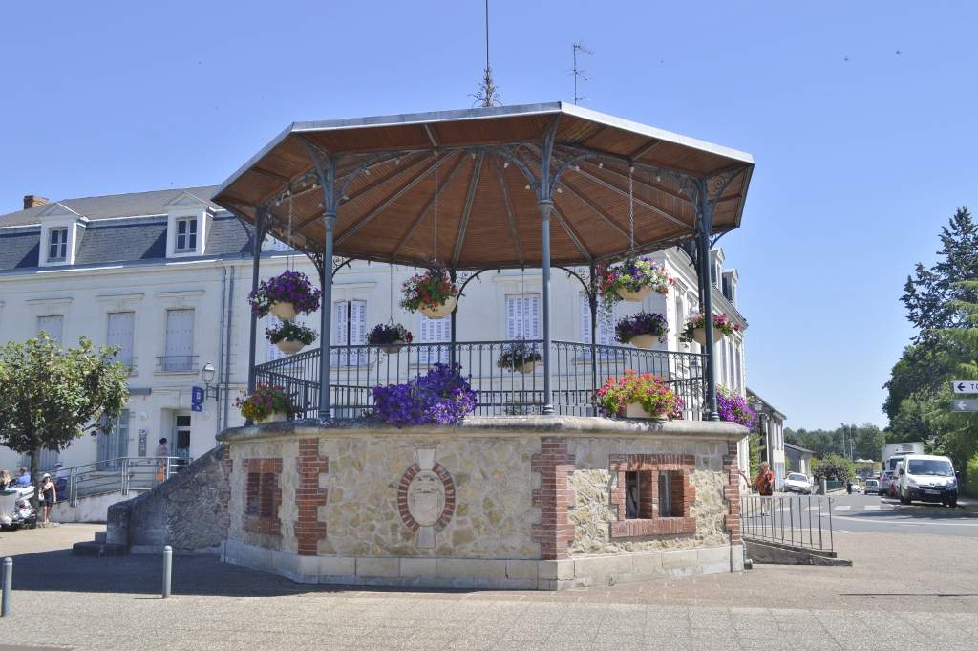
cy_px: 326
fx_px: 896
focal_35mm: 33
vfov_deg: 39.9
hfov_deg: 57.3
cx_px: 489
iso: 100
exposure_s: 1/125
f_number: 9
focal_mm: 22
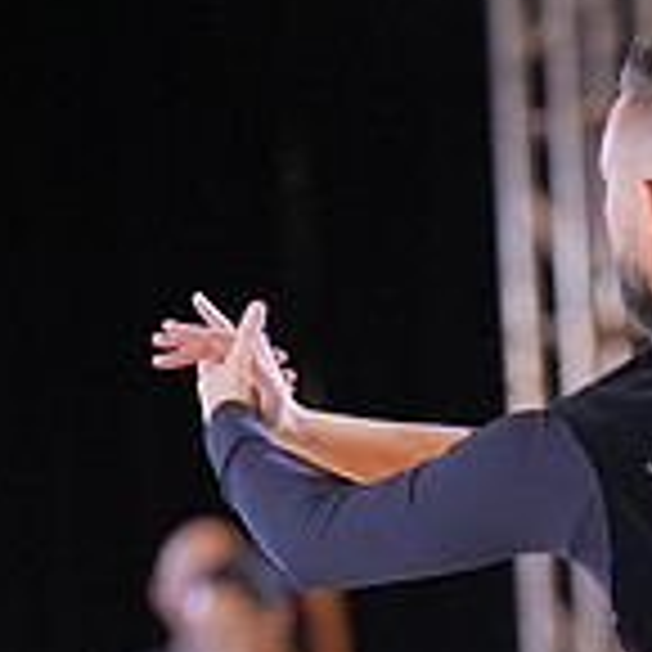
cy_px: 980
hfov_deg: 4.6
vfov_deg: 4.5
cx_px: 843
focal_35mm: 383
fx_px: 8162
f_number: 2
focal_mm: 113
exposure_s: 1/500
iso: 1250
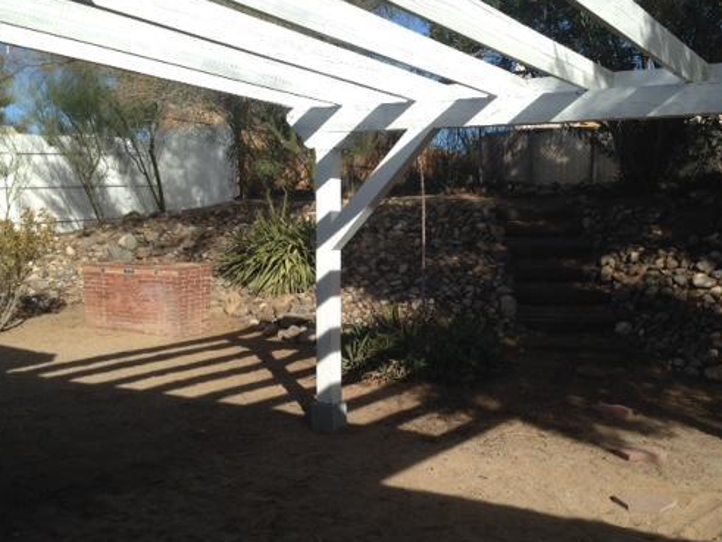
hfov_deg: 43.7
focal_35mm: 43
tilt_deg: -6.1
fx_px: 897
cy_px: 312
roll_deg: -0.6
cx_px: 413
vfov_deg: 33.5
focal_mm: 4.12
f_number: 2.4
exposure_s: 1/1595
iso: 50
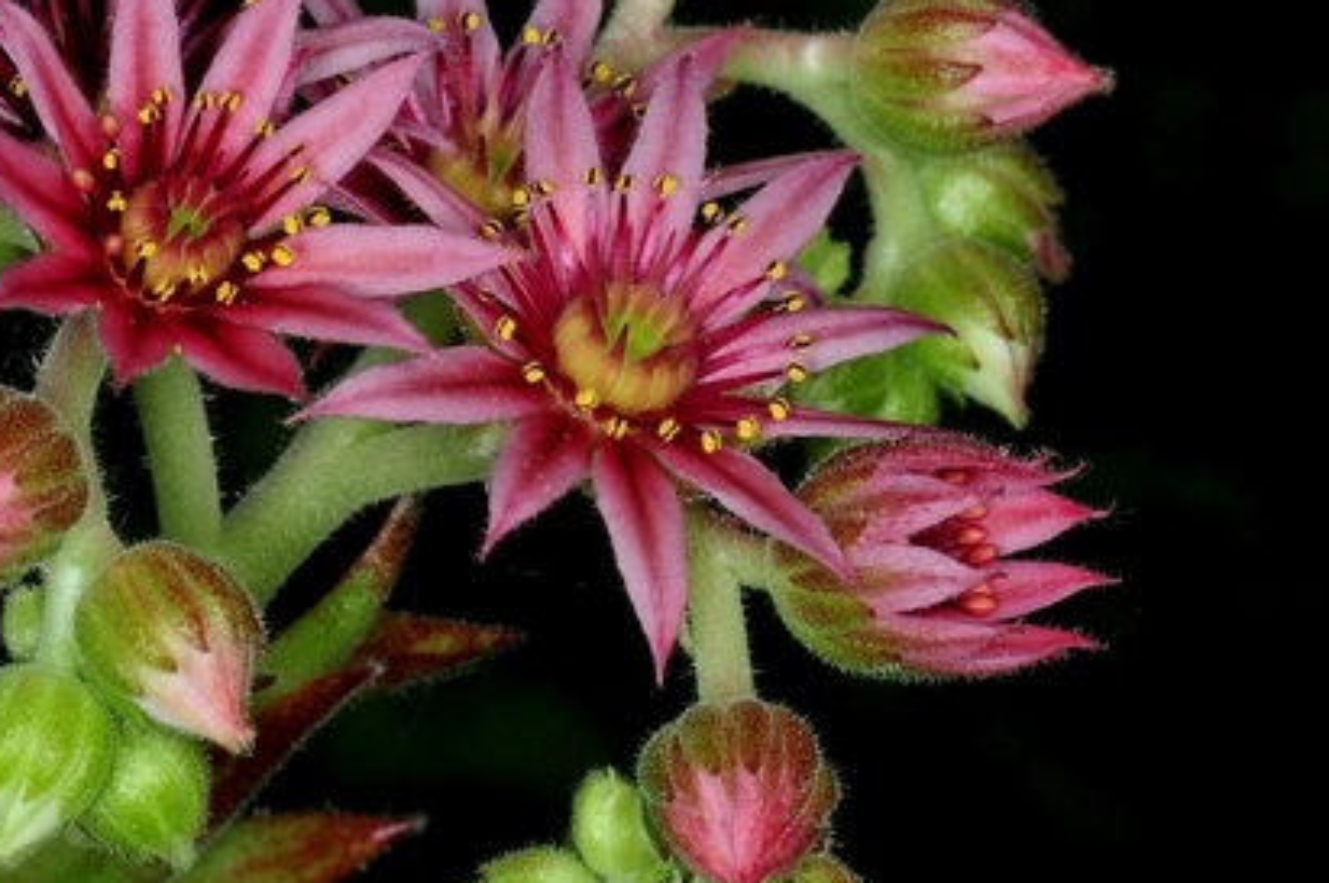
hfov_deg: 10.5
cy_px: 270
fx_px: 7264
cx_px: 559
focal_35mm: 197
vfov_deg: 7.0
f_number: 29
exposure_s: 1/320
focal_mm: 90
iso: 400
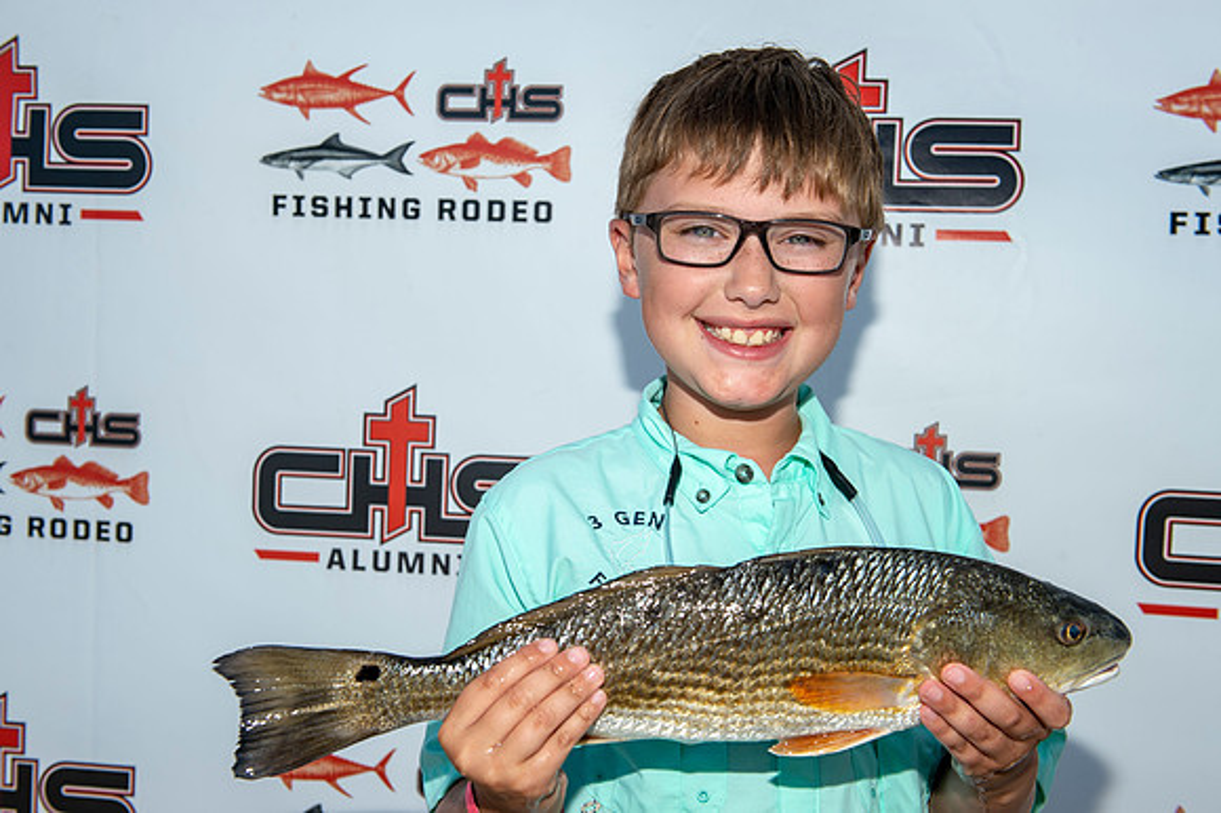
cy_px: 406
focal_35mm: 45
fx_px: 1525
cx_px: 610
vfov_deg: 29.8
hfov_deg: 43.6
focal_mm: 45
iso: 50
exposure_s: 1/160
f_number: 8
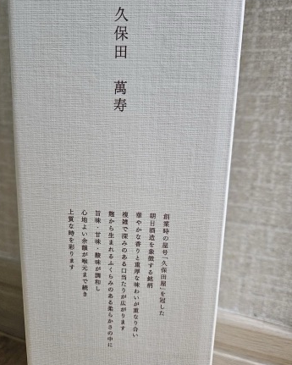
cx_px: 143
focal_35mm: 25
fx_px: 270
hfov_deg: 56.8
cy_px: 197
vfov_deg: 68.0
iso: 640
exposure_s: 1/40
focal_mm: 5.4
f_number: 1.8
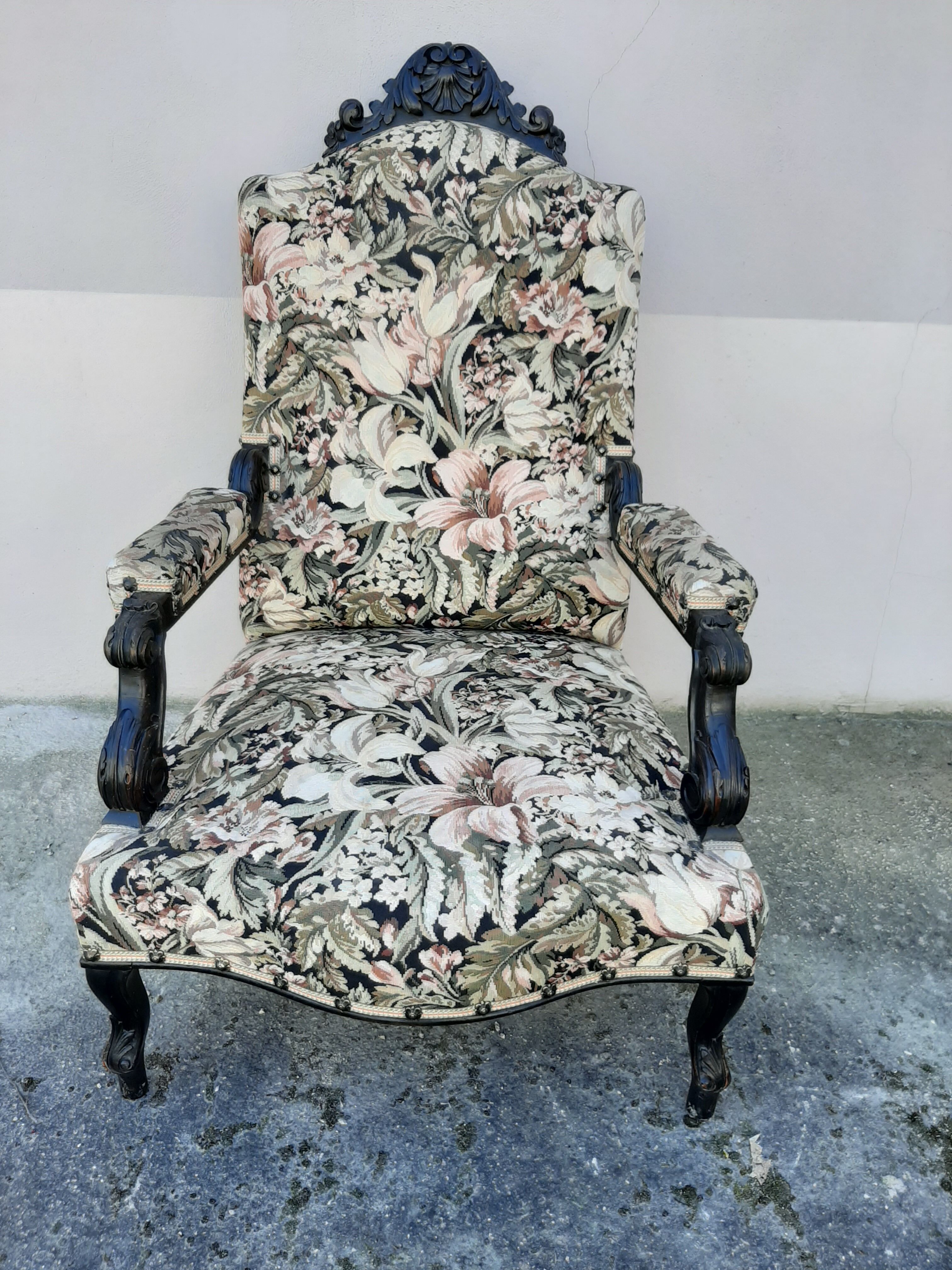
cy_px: 635
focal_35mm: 26
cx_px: 476
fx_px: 953
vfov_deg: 67.3
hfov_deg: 53.1
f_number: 1.7
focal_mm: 3.93
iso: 40
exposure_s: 1/363
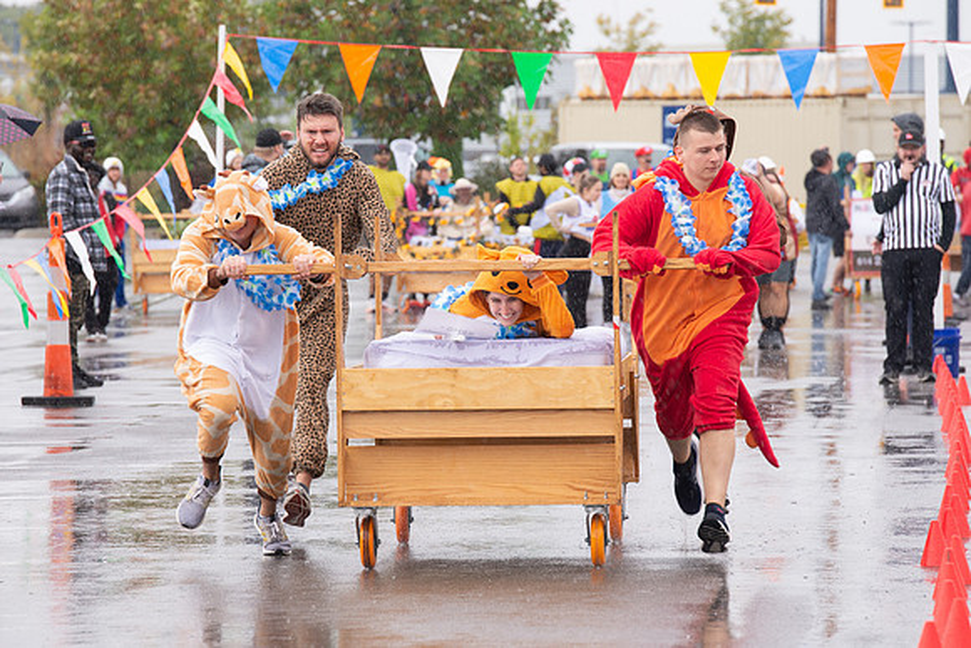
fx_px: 6677
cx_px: 471
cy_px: 394
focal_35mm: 248
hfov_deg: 8.3
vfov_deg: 5.6
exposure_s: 1/400
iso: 800
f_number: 7.1
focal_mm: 200
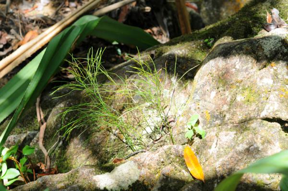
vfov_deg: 15.2
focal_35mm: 90
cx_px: 144
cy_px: 96
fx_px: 719
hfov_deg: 22.6
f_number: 5.6
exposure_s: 1/160
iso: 200
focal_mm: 60
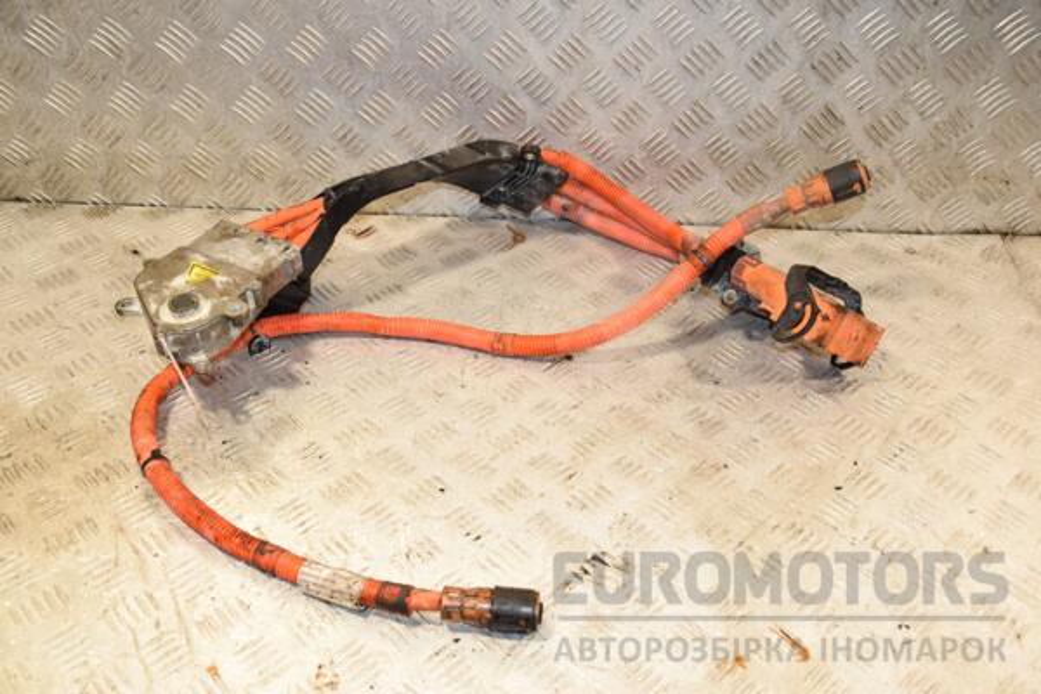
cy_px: 347
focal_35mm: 38
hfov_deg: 51.3
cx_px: 520
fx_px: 1084
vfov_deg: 35.5
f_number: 6.3
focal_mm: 25
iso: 800
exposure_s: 1/200
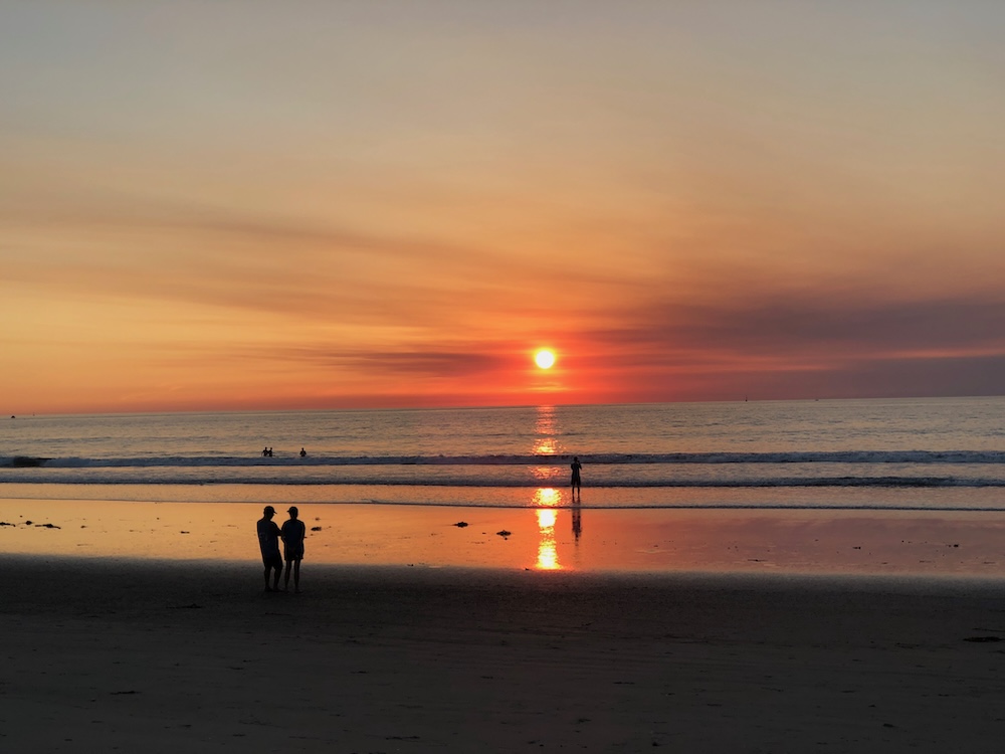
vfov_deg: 25.7
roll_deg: +1.2
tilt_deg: +0.3
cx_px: 502
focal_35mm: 57
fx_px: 1655
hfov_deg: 33.8
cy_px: 377
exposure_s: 1/337
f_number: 2.8
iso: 20
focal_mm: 6.6
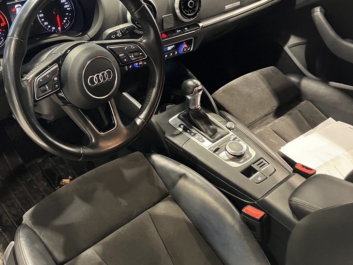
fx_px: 398
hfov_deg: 47.3
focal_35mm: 39
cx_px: 126
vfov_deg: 36.6
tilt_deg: -33.3
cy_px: 99
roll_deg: -0.8
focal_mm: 3.99
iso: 500
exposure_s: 1/30
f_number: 1.8
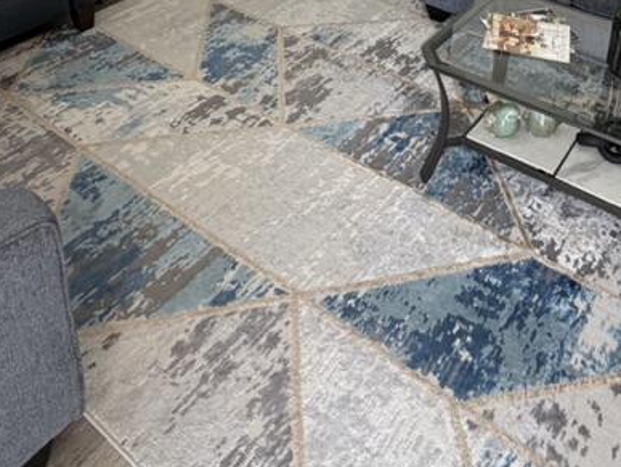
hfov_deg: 49.0
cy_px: -117
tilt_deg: -18.3
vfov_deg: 31.3
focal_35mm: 37
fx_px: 664
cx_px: 428
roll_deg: -2.9
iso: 100
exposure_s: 1/121
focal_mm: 2.22
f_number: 2.2
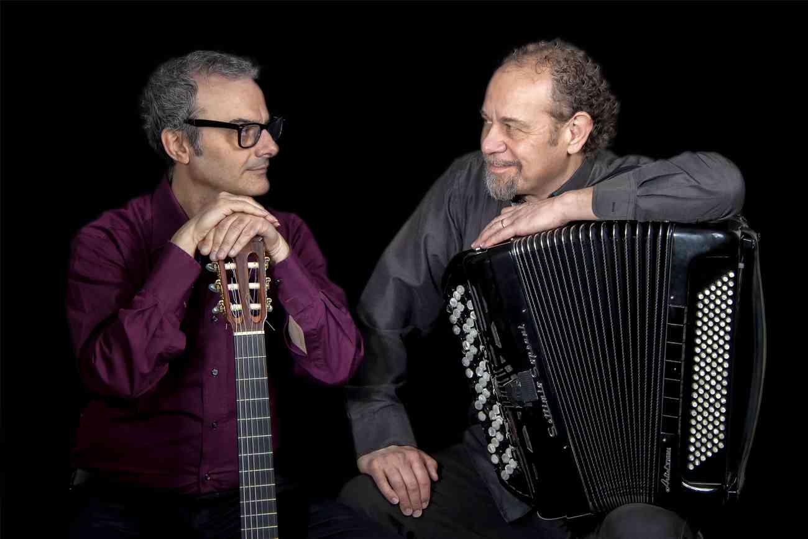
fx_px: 1841
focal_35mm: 82
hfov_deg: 24.8
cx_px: 404
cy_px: 270
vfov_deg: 16.7
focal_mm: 82
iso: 800
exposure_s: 1/25
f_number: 6.3
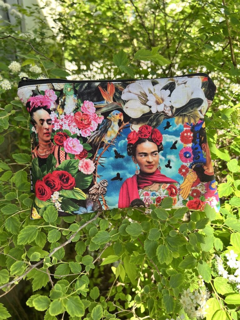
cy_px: 160
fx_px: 240
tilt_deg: -22.6
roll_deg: -0.3
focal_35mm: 26
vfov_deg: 67.3
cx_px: 120
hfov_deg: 53.1
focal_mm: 5.7
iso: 50
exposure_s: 1/329
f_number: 1.5
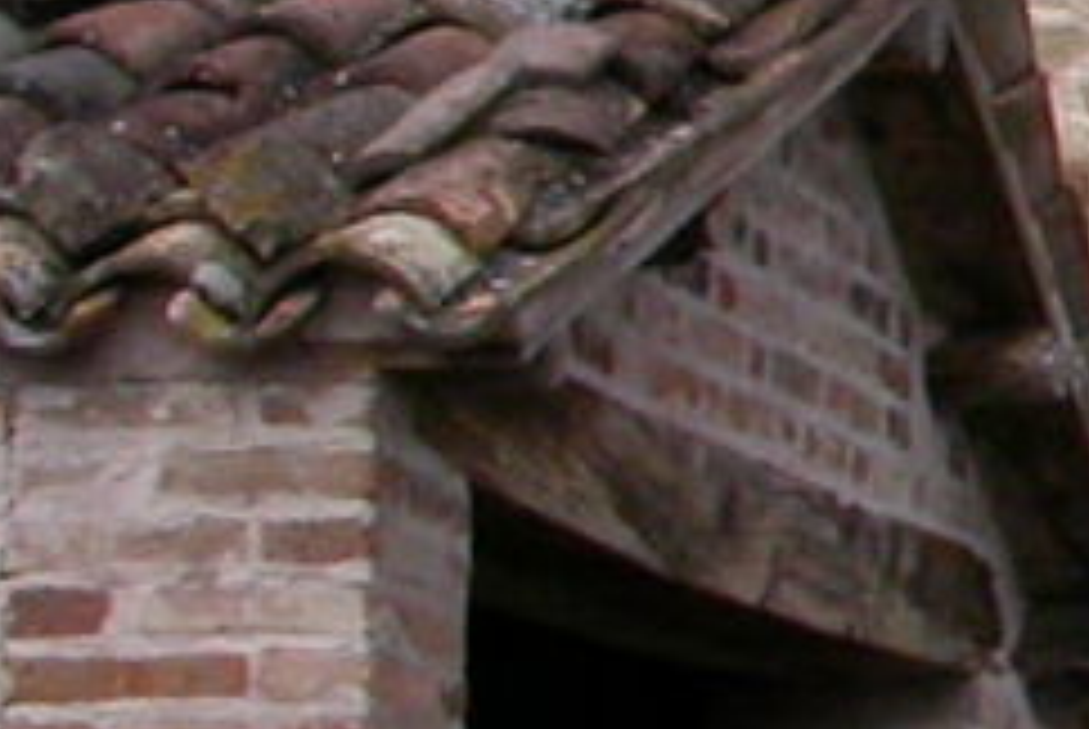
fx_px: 7905
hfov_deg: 6.9
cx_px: 3501
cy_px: 86
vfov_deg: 5.3
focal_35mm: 261
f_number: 6.7
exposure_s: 1/237
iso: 100
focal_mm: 7.85
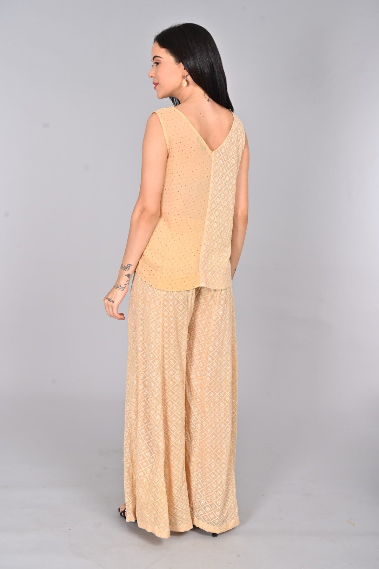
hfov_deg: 28.6
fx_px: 743
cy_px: 284
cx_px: 190
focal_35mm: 47
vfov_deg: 41.9
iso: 320
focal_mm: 47
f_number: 8
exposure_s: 1/160
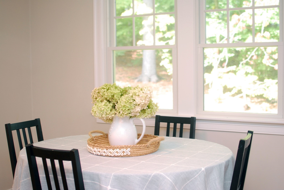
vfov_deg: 25.8
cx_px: 142
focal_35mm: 52
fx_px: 415
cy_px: 95
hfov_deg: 37.8
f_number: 2.5
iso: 400
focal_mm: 35
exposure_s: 1/160
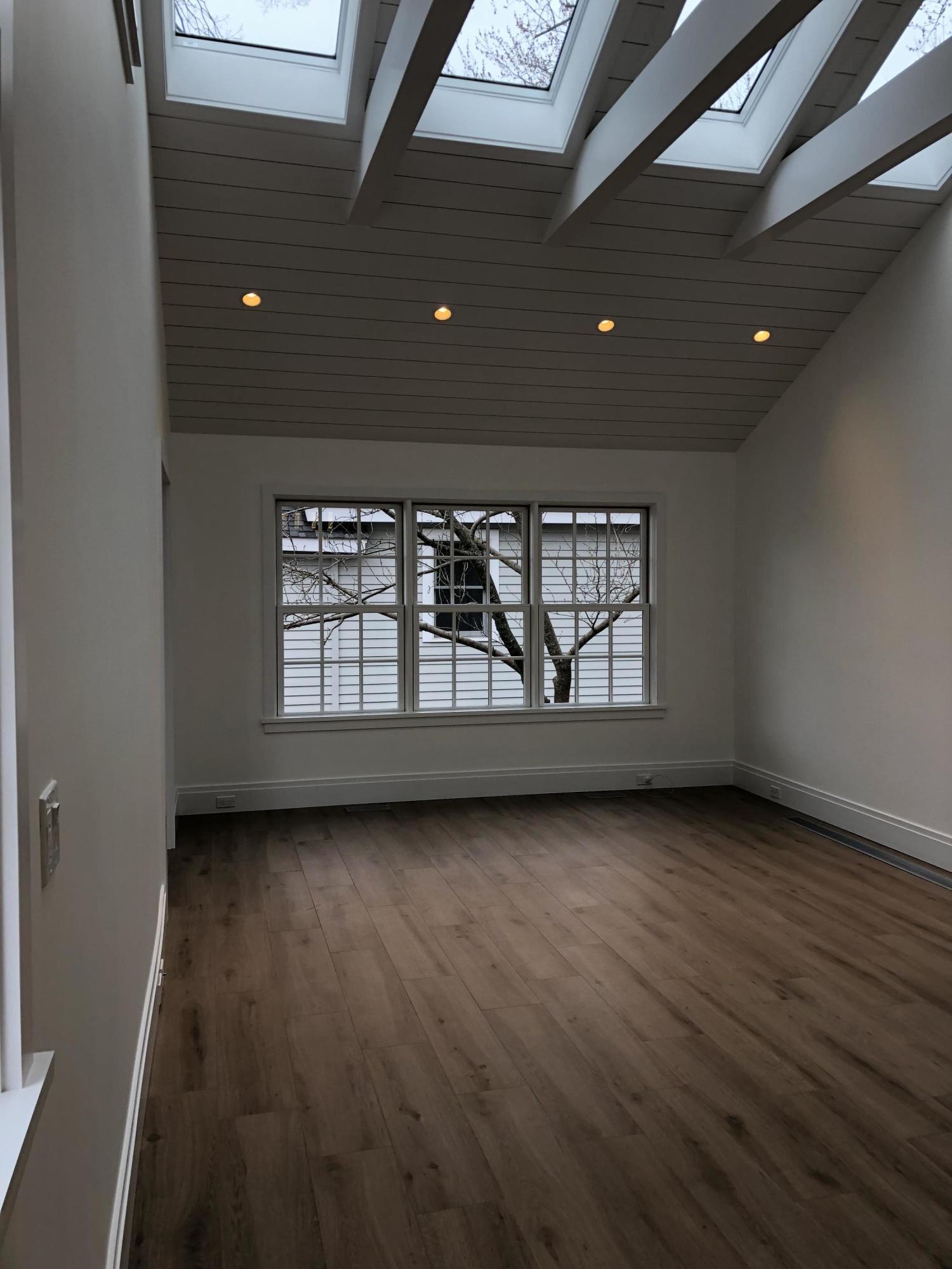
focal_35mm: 28
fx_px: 1027
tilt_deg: -2.0
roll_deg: -1.5
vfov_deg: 63.4
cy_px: 634
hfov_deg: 49.7
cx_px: 476
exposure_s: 1/120
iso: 32
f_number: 1.8
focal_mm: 3.99
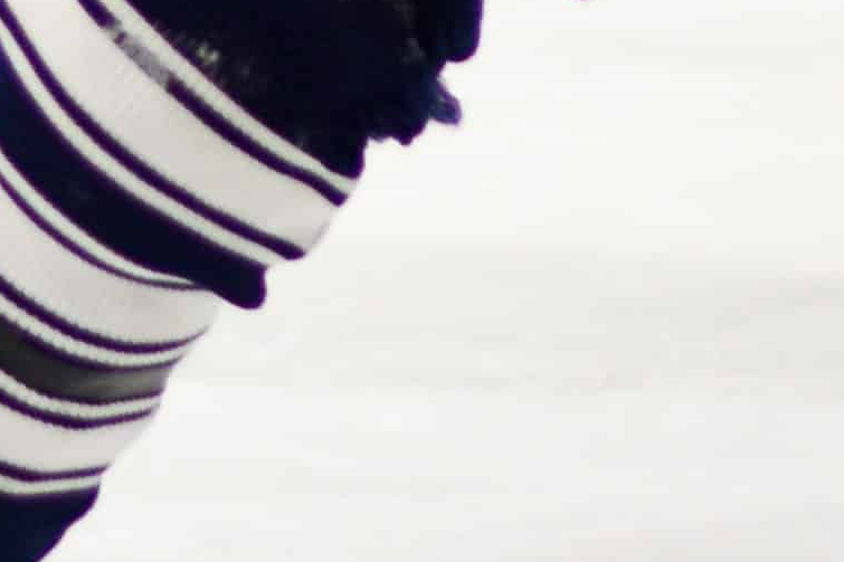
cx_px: 339
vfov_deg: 1.4
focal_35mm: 1013
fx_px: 23742
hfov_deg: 2.0
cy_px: -257
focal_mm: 85
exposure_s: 1/640
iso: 500
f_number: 1.8
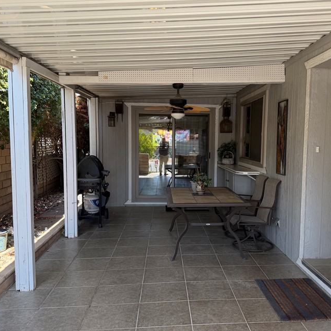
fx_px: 368
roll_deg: -0.9
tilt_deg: -4.6
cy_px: 174
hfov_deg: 48.3
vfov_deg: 48.4
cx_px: 193
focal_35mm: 34
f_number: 1.78
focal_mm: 6.76
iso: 100
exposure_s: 1/407
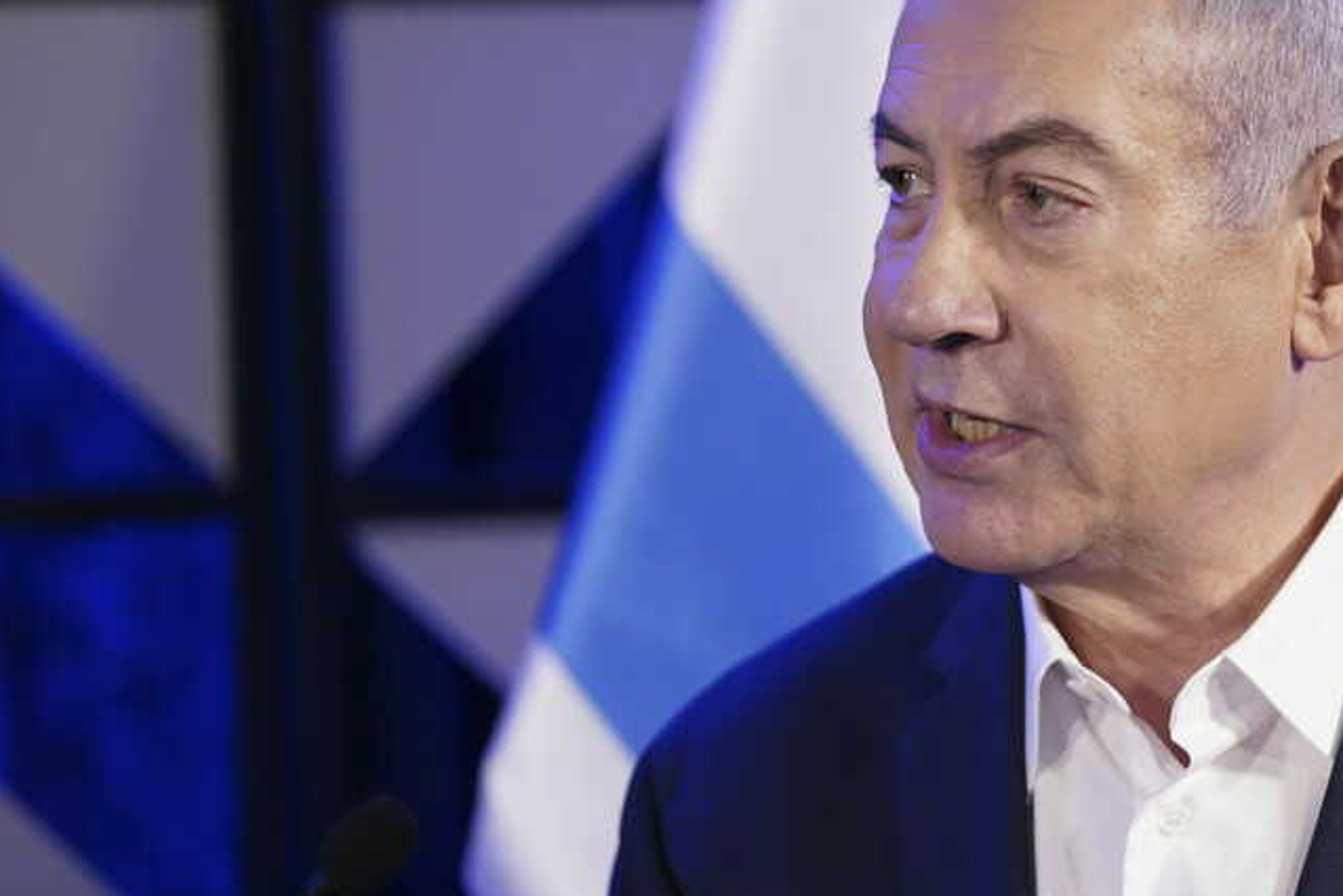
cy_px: 464
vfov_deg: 4.0
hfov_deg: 6.0
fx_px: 12876
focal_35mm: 345
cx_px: 1105
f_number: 2.8
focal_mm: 200
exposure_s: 1/250
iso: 2000
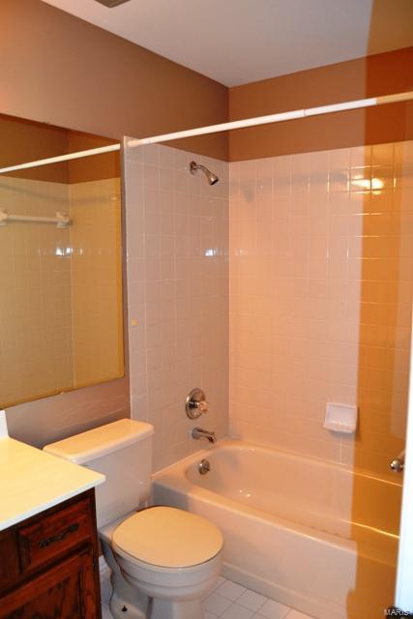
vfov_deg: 67.4
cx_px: 206
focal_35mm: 27
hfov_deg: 48.0
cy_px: 310
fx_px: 464
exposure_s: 1/60
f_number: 3.5
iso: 900
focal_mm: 18
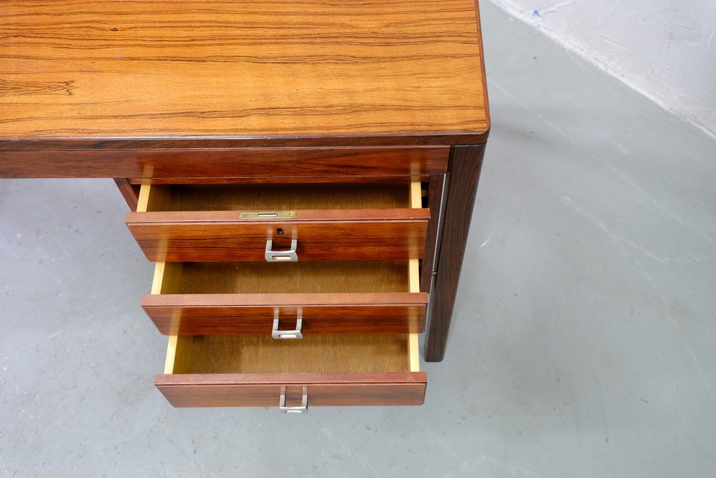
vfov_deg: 40.0
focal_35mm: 33
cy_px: 239
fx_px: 656
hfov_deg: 57.2
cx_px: 358
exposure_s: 1/30
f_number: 4
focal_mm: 22.3
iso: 2000
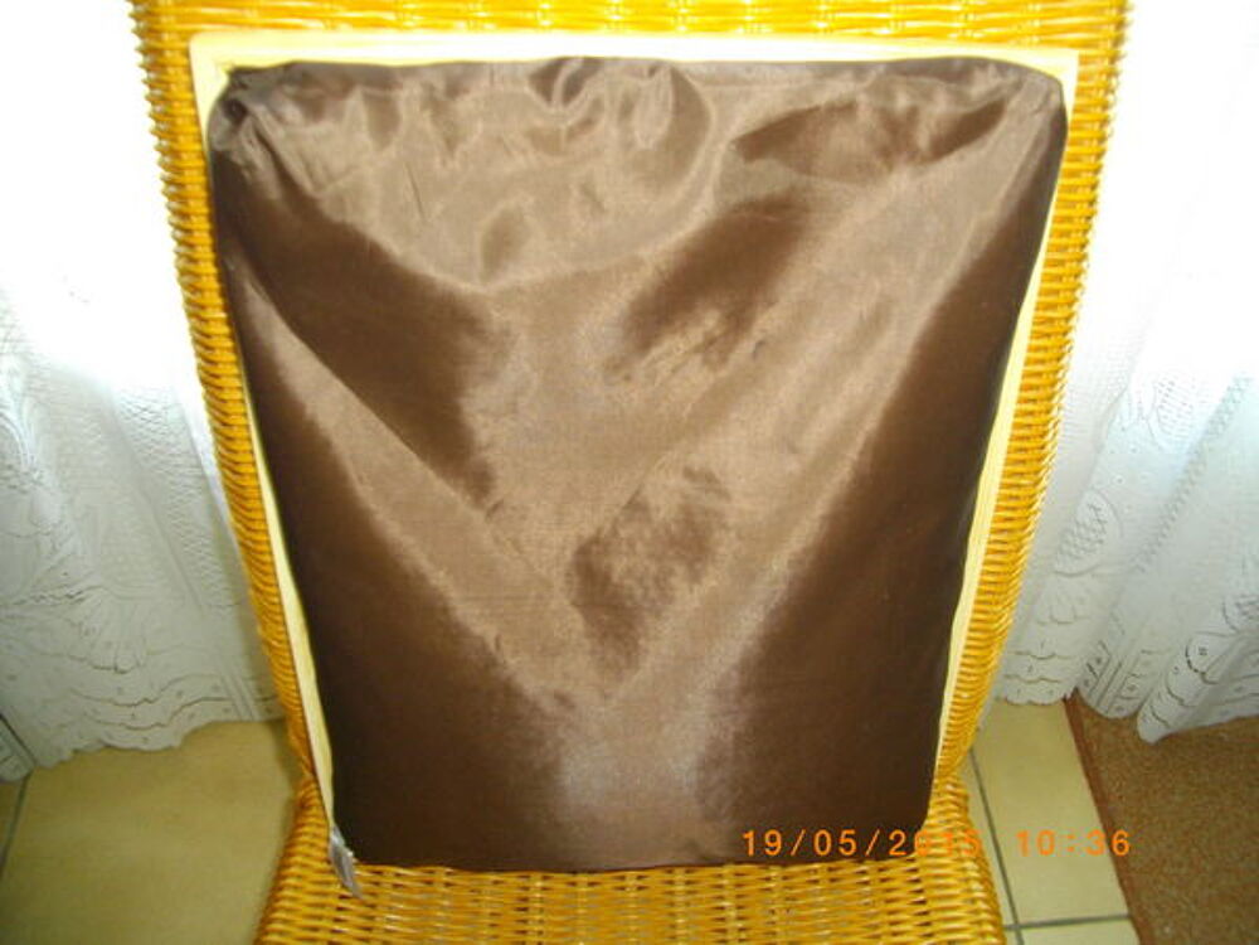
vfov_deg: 44.2
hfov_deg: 56.8
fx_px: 1164
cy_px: 472
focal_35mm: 32
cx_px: 630
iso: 200
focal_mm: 5.7
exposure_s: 1/50
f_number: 2.9
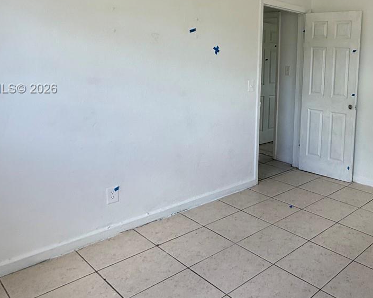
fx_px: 342
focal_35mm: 31
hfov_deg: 52.2
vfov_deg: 46.1
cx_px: 315
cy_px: 89
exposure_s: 1/121
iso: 64
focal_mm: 2.22
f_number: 2.2
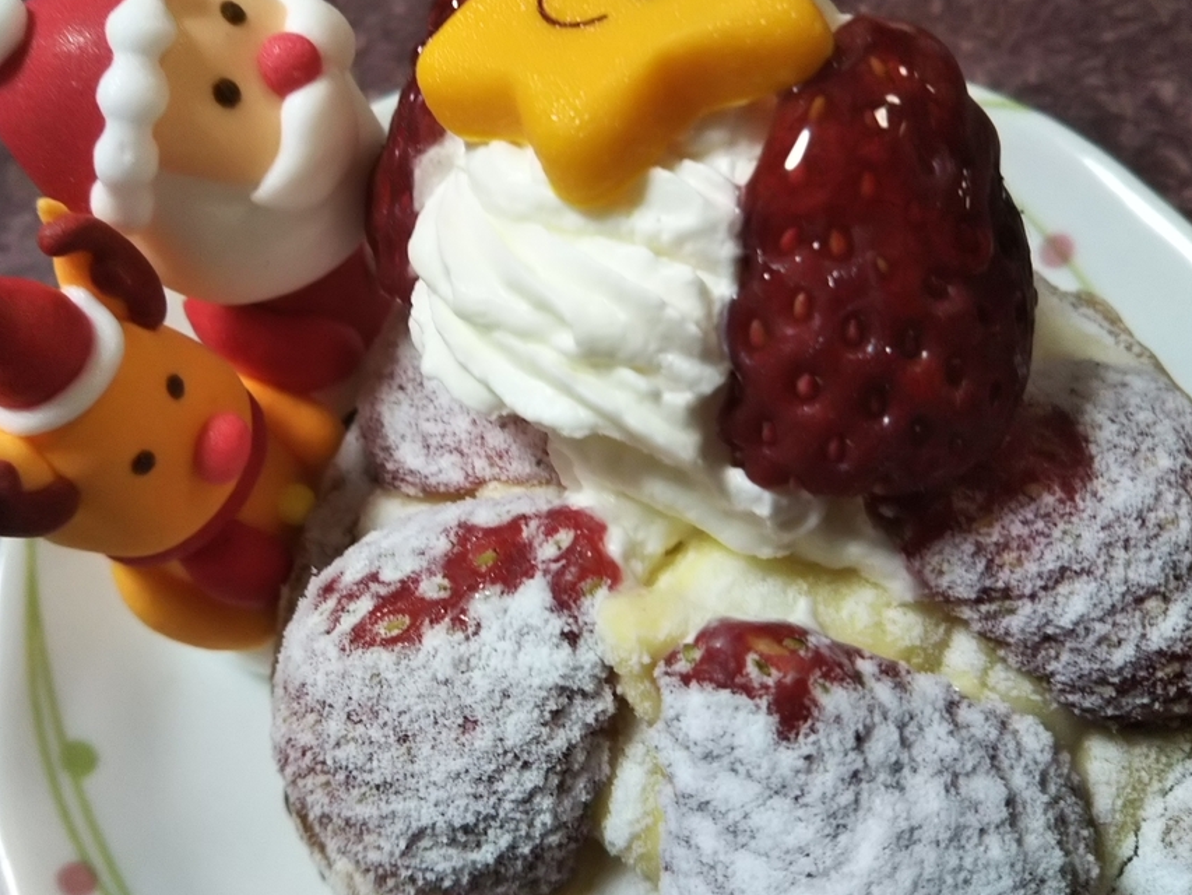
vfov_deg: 39.6
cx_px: 517
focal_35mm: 36
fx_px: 1240
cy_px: 390
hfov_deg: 51.2
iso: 100
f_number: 2.2
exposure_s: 1/30
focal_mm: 4
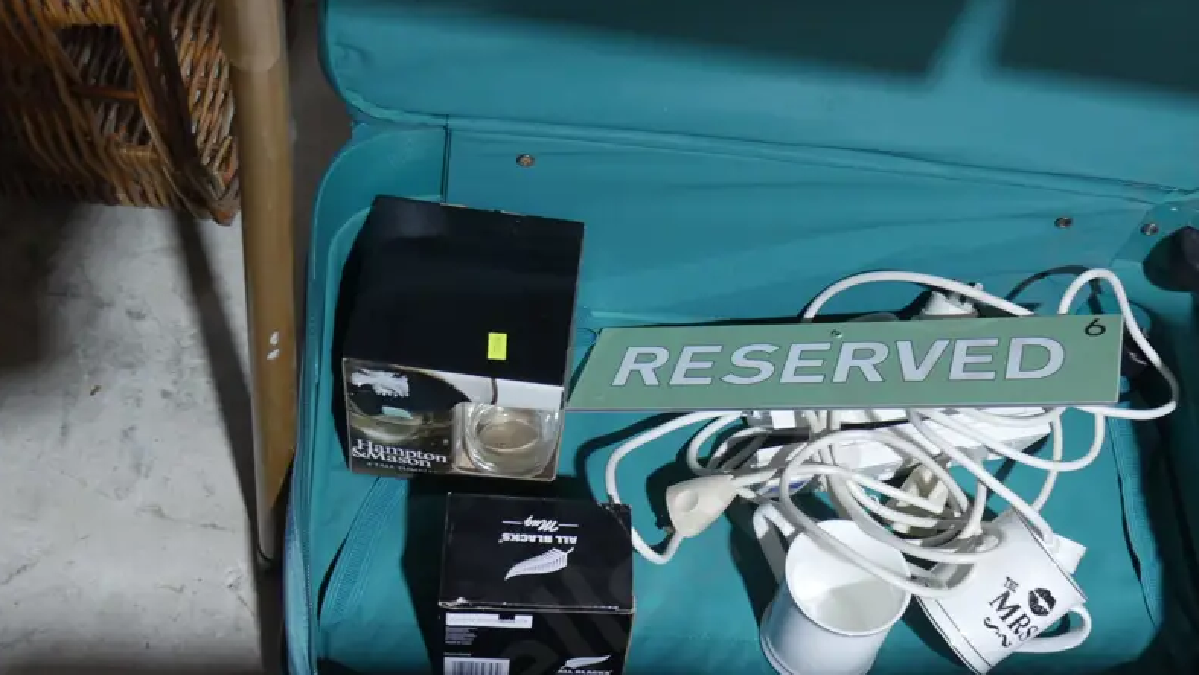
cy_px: 492
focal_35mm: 51
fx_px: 1622
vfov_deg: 23.3
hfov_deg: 40.2
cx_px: 772
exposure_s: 1/60
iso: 1000
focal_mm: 18
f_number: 4
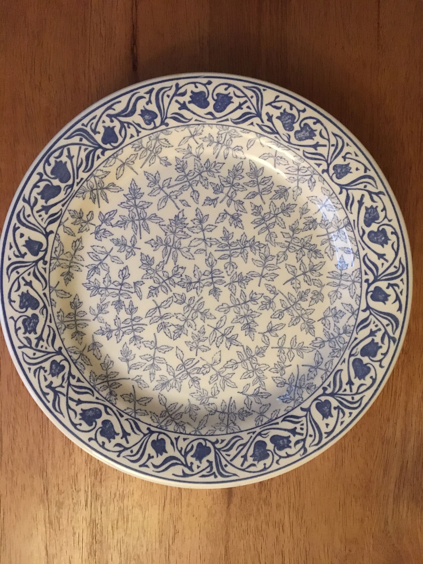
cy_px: 282
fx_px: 472
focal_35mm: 29
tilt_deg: -87.9
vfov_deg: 61.7
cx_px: 212
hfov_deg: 48.2
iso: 320
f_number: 2.2
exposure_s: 1/17
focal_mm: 4.15
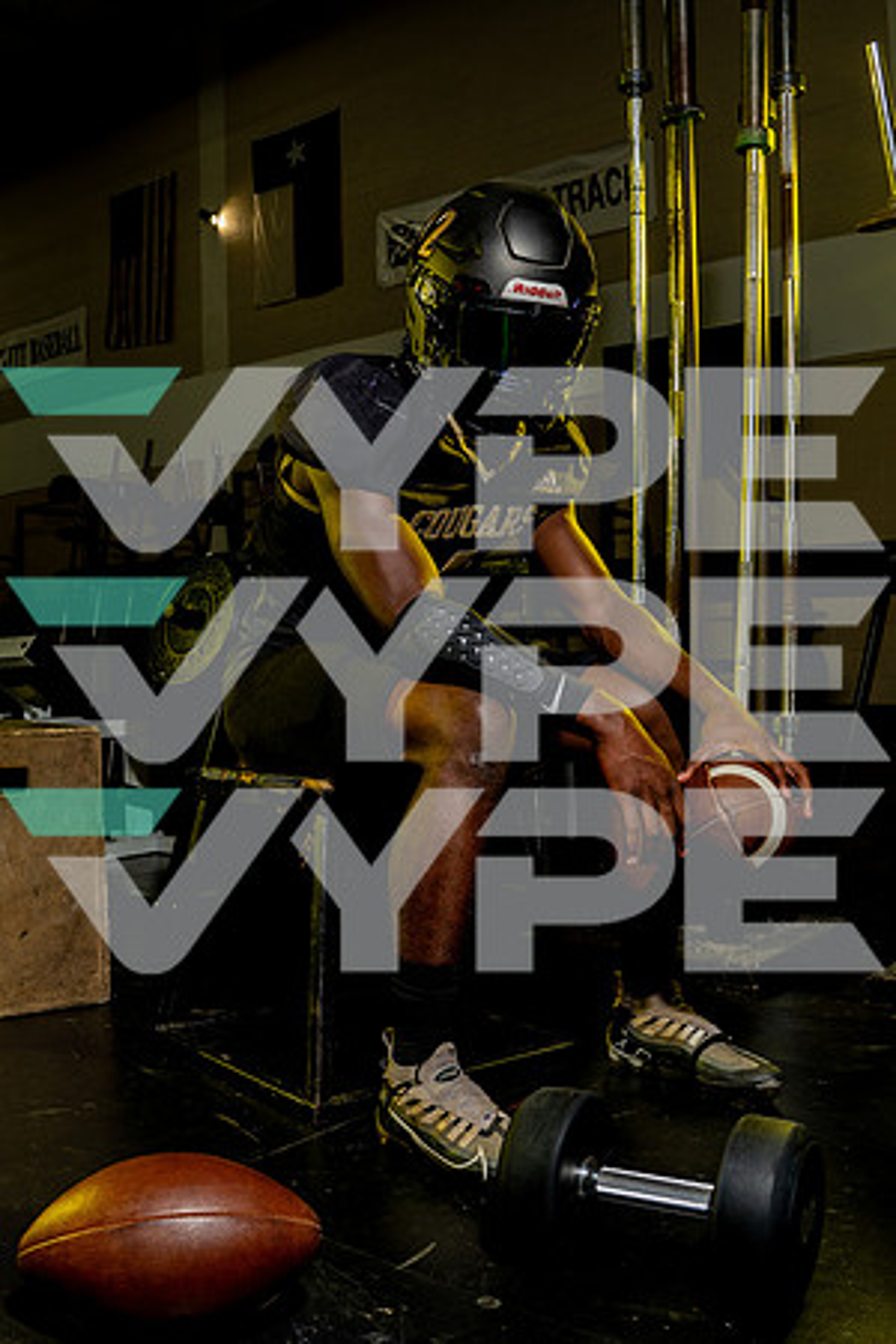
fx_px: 1344
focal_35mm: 36
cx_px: 312
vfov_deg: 53.1
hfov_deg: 36.6
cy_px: 672
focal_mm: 24
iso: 400
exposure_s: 1/250
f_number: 5.6
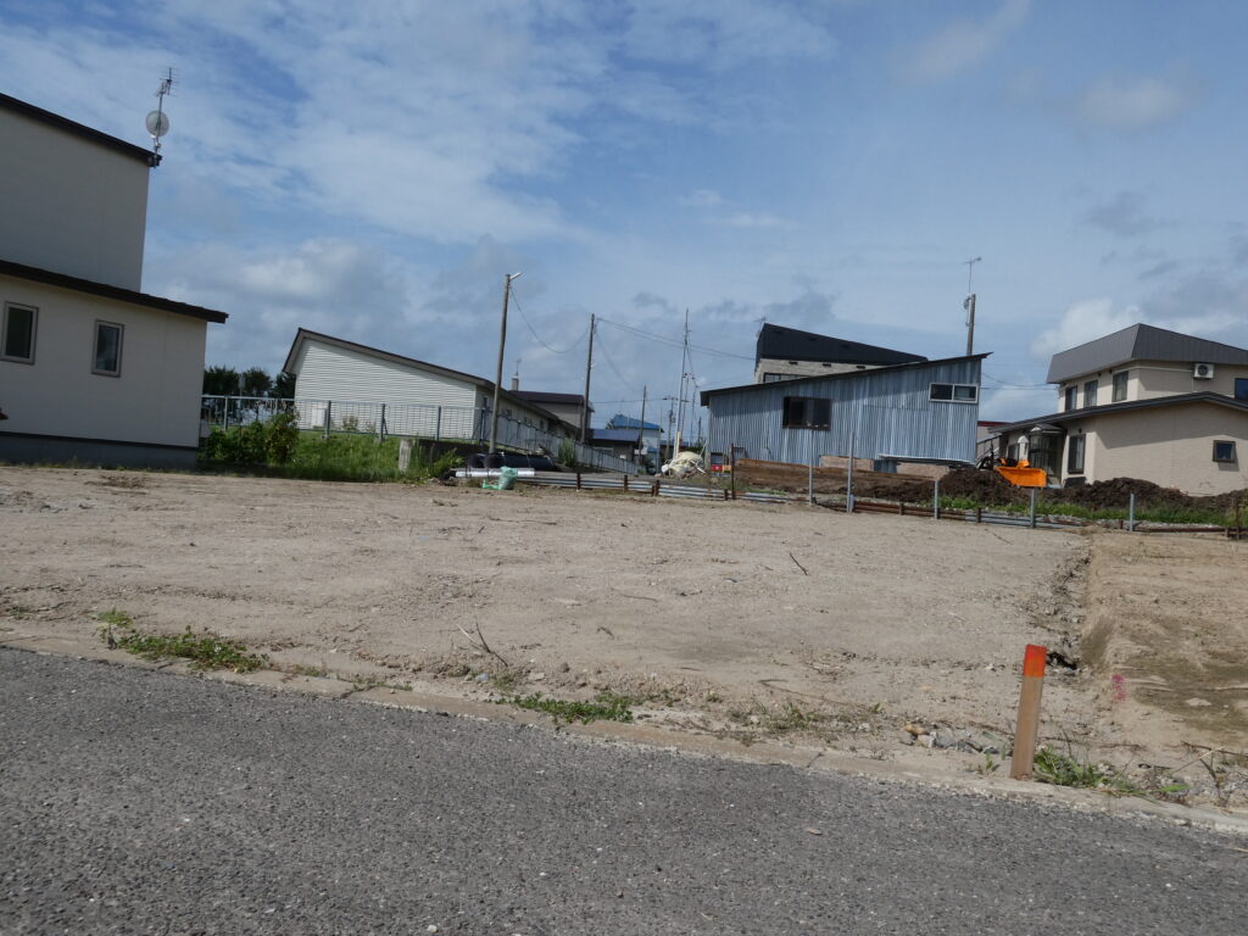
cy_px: 468
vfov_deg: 45.4
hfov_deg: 58.4
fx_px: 1118
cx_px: 624
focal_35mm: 31
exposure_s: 1/800
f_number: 5.6
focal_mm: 5.4
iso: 80
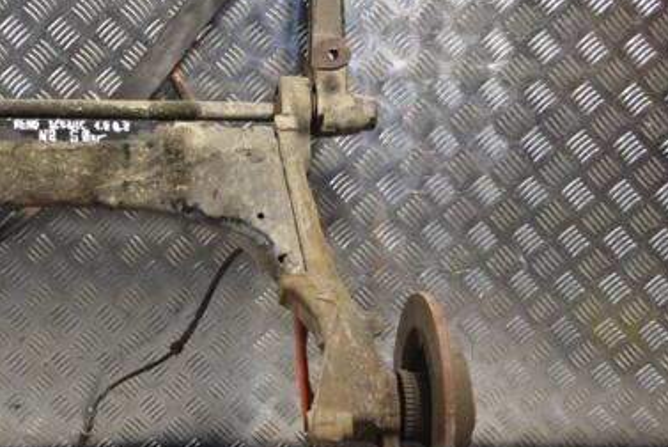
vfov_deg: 21.9
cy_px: 232
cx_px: 216
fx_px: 1151
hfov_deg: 32.1
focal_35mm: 62
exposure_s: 1/80
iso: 400
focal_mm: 26
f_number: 4.5
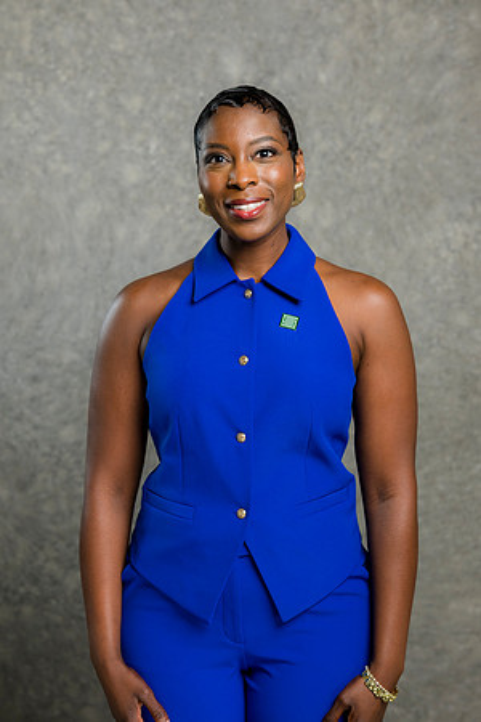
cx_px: 240
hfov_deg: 16.1
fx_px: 1703
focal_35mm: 85
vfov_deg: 23.9
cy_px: 361
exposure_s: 1/200
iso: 125
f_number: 5
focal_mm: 85
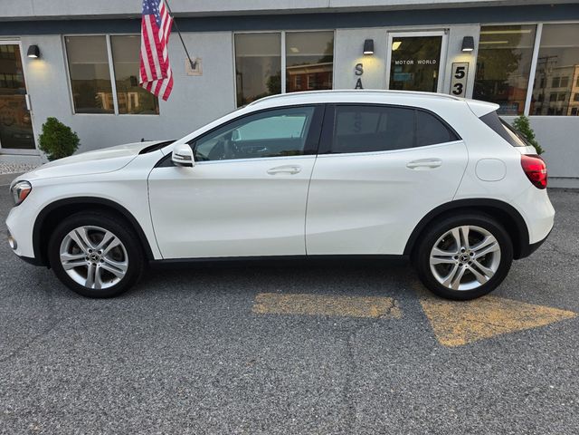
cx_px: 290
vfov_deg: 58.9
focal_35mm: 23
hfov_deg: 73.9
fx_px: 385
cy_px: 218
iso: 12
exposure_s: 1/180
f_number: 1.7
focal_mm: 6.3
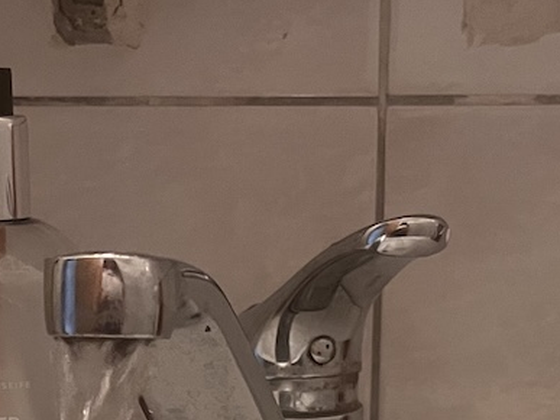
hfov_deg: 22.8
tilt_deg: -17.7
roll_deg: -0.2
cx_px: 265
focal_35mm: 86
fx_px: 1391
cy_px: 620
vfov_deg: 15.8
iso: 320
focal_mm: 5.1
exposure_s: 1/50
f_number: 1.6
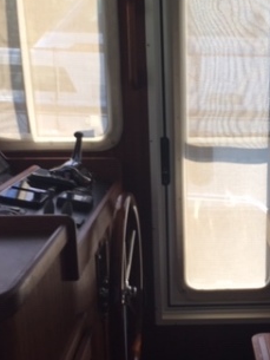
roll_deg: +1.3
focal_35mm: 57
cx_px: 216
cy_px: 223
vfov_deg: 33.6
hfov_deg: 25.2
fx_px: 592
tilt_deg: -15.3
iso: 40
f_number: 2.2
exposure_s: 1/100
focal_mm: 4.15
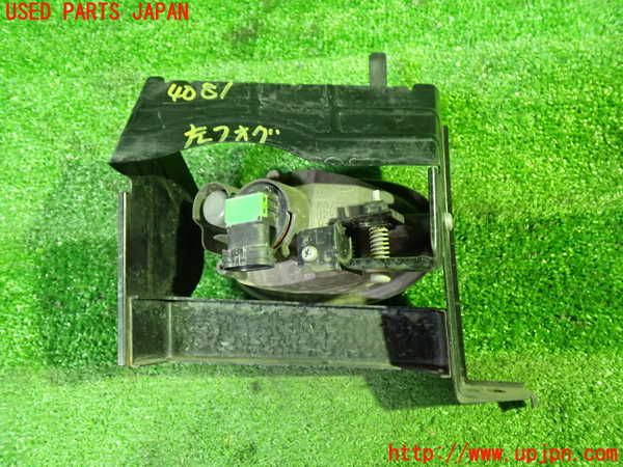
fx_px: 540
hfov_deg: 60.0
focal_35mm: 30
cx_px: 312
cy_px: 234
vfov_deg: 46.8
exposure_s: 1/20
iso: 800
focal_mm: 5.4
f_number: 2.3
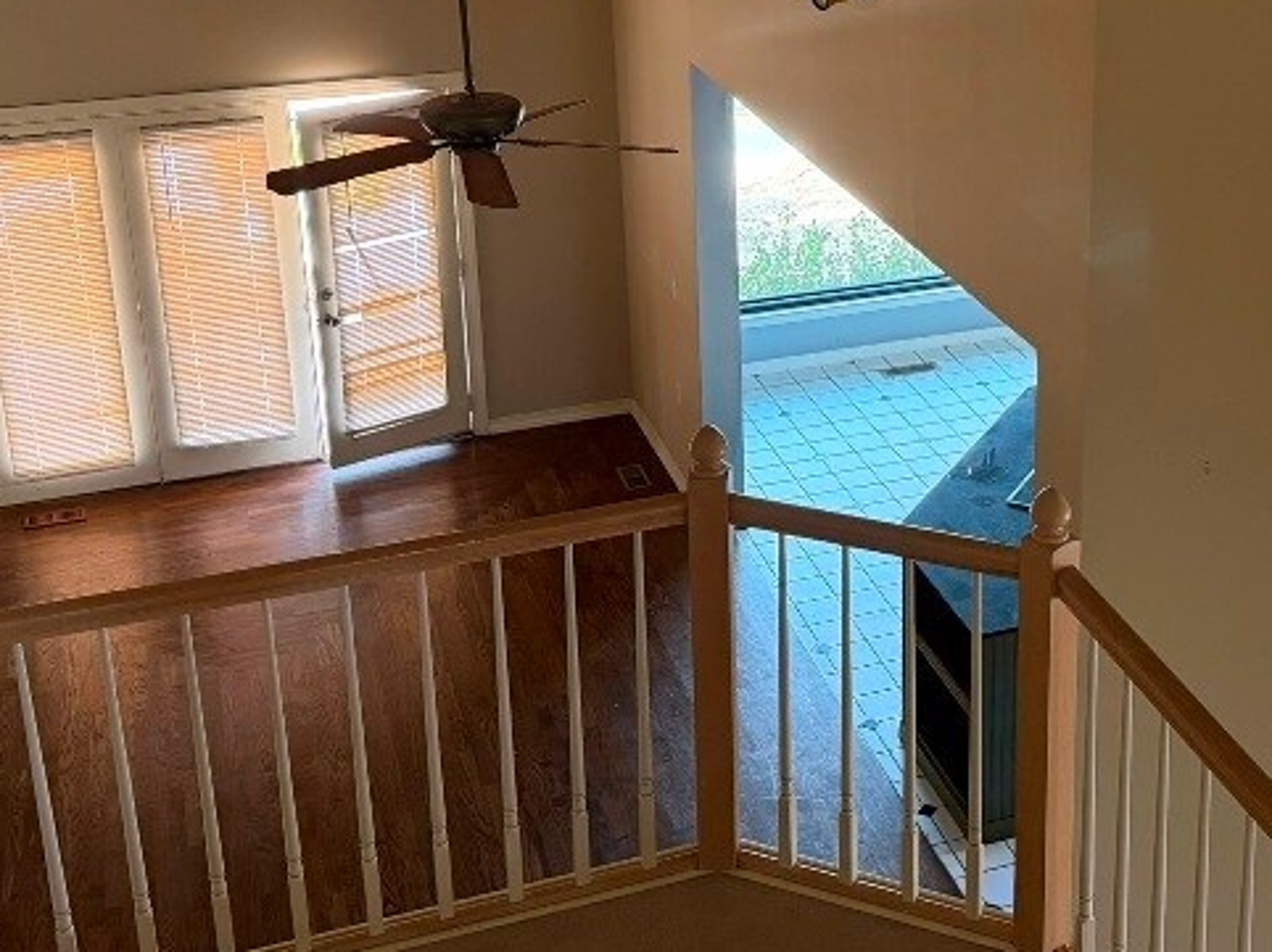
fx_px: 1873
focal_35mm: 51
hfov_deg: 36.6
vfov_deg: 28.1
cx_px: 955
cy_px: 219
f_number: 1.78
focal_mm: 6.76
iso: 320
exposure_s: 1/60
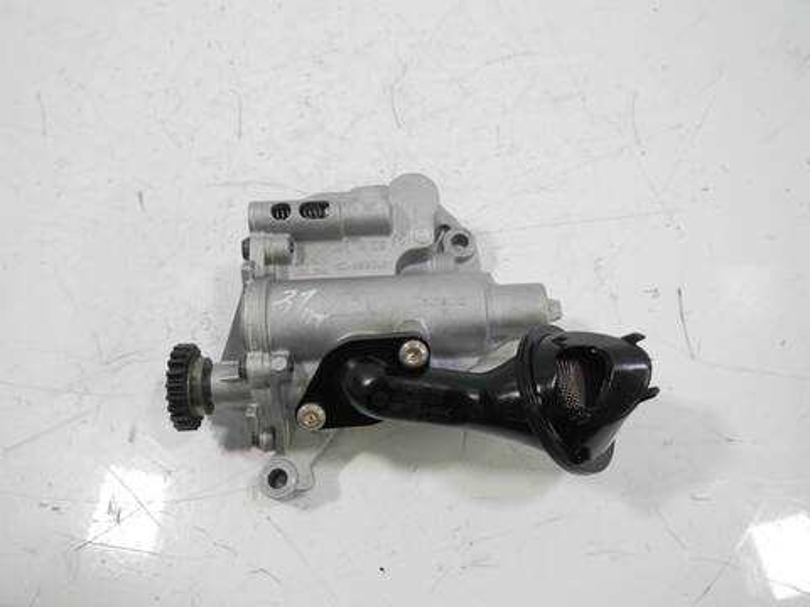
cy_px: 304
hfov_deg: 63.4
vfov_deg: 49.7
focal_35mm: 28
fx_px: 655
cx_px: 405
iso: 1000
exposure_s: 1/125
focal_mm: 14
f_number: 3.5
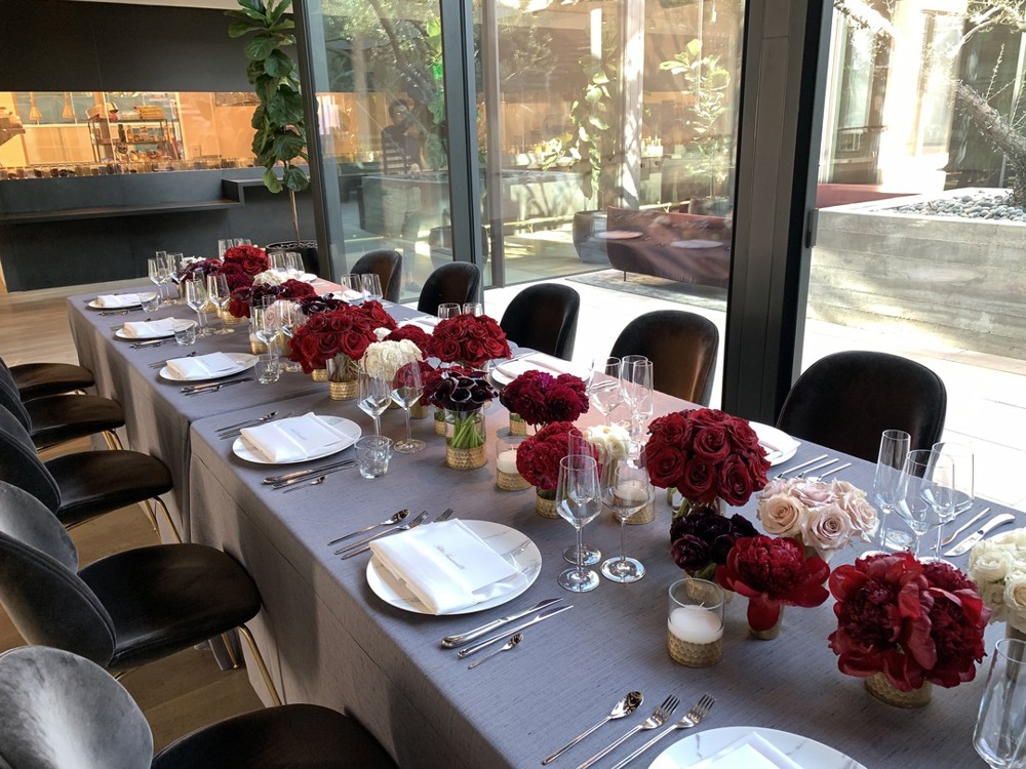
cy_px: 384
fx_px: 771
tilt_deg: -17.9
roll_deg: +1.7
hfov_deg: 67.3
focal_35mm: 26
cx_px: 513
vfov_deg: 53.1
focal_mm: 4.25
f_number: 1.8
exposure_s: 1/68
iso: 100
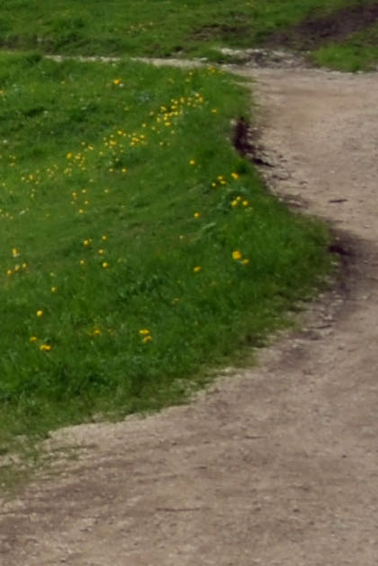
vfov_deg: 9.3
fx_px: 3304
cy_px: -459
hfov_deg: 5.0
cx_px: -1669
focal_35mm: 210
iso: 100
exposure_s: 1/250
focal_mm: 18
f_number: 5
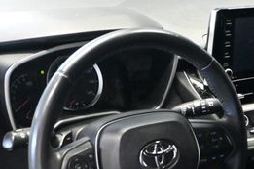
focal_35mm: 72
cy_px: 175
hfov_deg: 28.1
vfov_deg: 18.4
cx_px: 169
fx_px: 504
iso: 12800
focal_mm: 19.5
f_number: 3.8
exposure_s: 1/60
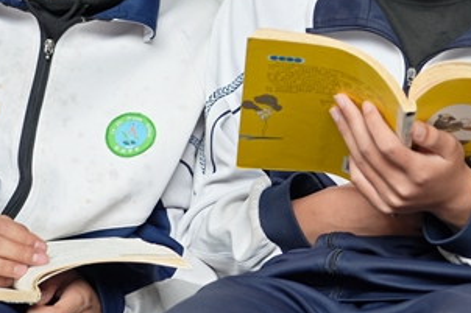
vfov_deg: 10.4
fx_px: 1700
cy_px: -15
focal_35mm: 130
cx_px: 405
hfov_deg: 15.6
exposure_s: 1/250
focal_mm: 49
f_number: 4
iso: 1000
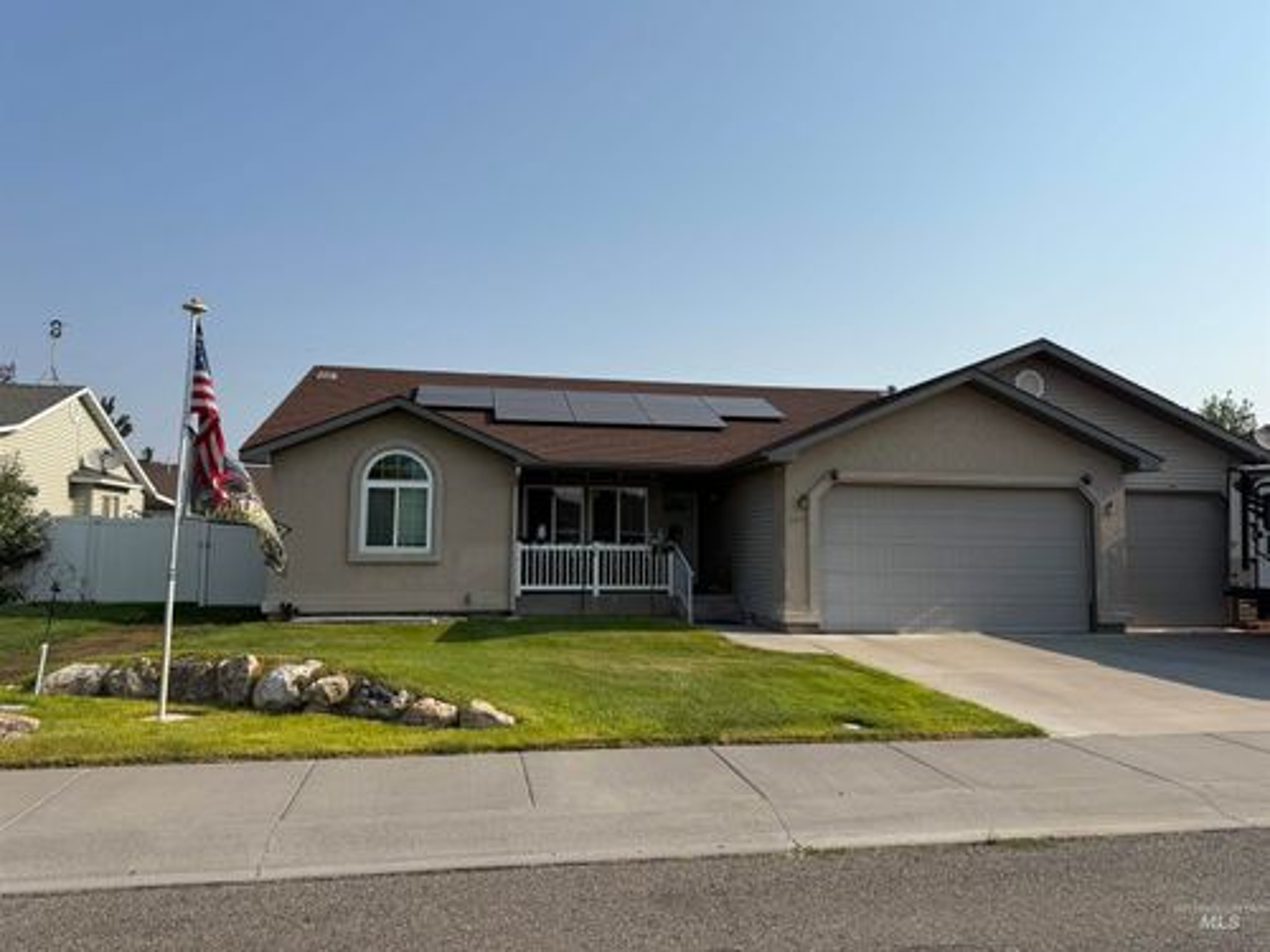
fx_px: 881
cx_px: 635
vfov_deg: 56.8
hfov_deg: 71.6
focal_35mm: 24
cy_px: 476
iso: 80
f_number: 1.78
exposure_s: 1/6711
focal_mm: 6.76
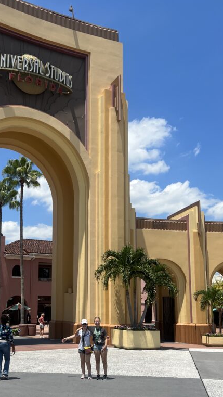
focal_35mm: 38
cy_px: 253
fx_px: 400
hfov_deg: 30.8
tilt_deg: +10.5
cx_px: 64
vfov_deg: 52.1
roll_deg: +0.7
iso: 50
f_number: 1.5
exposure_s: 1/5076
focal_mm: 5.7
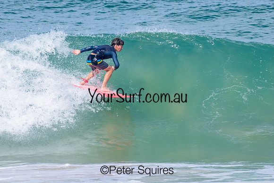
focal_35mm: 1095
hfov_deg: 1.9
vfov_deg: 1.3
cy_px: 71
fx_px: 8332
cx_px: 134
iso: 720
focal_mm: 800
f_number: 11
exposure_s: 1/2000
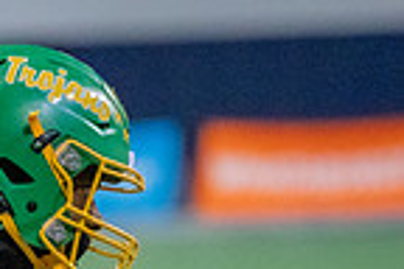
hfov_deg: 2.4
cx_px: -260
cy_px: 430
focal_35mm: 843
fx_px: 9460
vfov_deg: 1.6
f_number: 2.8
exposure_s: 1/1250
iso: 6400
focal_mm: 151
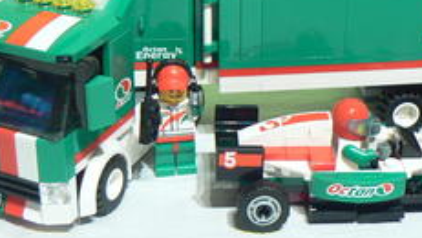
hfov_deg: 28.9
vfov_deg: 16.2
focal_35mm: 73
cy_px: 0
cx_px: 248
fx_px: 817
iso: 100
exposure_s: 1/5
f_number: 2.8
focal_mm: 6
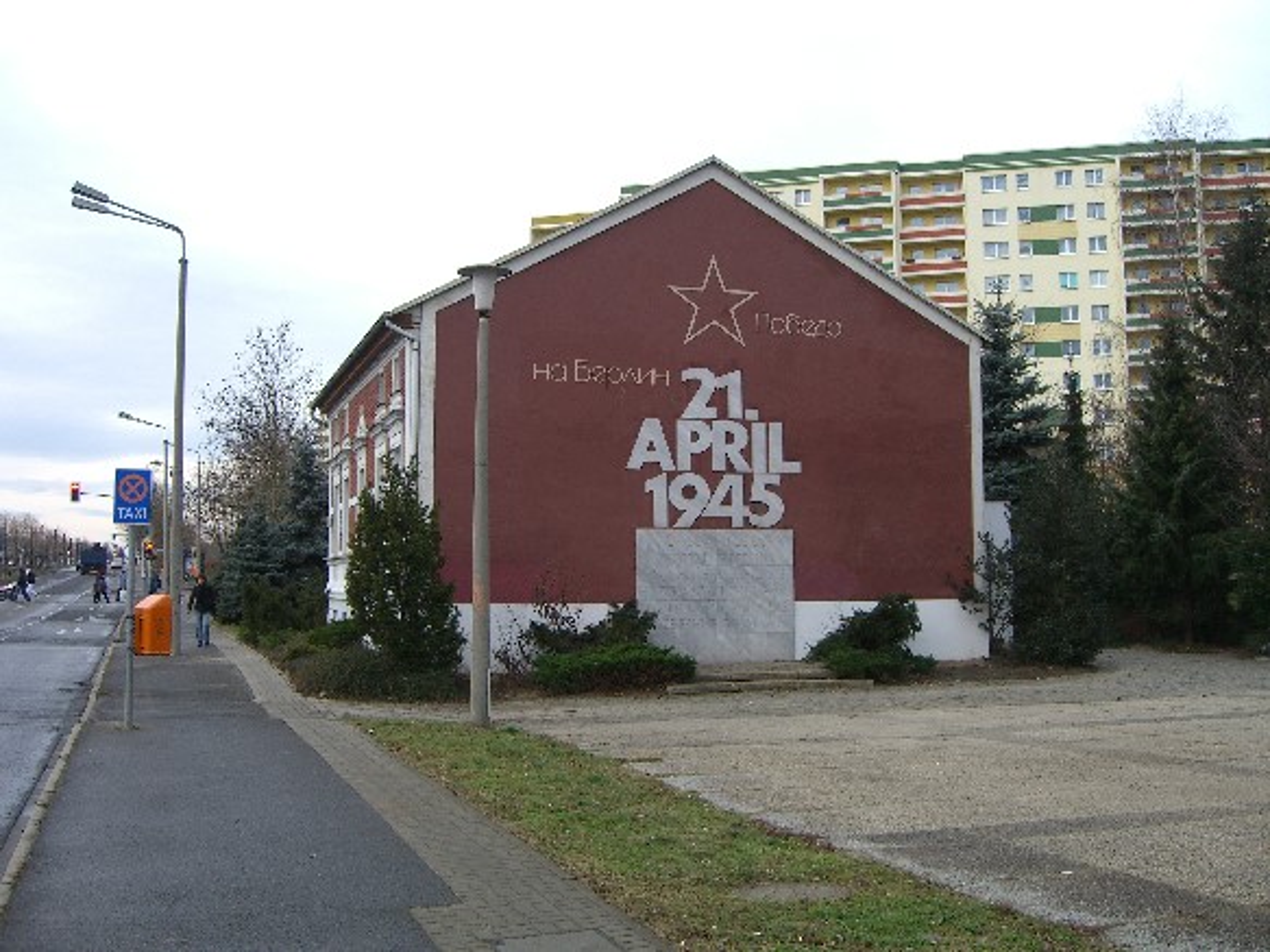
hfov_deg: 49.0
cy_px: 476
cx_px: 635
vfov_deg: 37.7
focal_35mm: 38
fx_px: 1394
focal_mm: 7.9
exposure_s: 1/160
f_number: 2.8
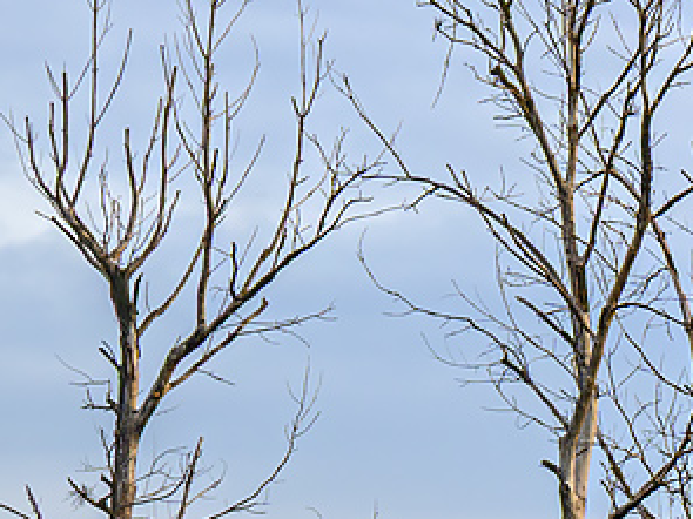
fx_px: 4582
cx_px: 1238
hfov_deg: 8.3
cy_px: 573
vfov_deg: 6.5
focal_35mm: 229
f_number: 8
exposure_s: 1/60
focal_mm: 39
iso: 250
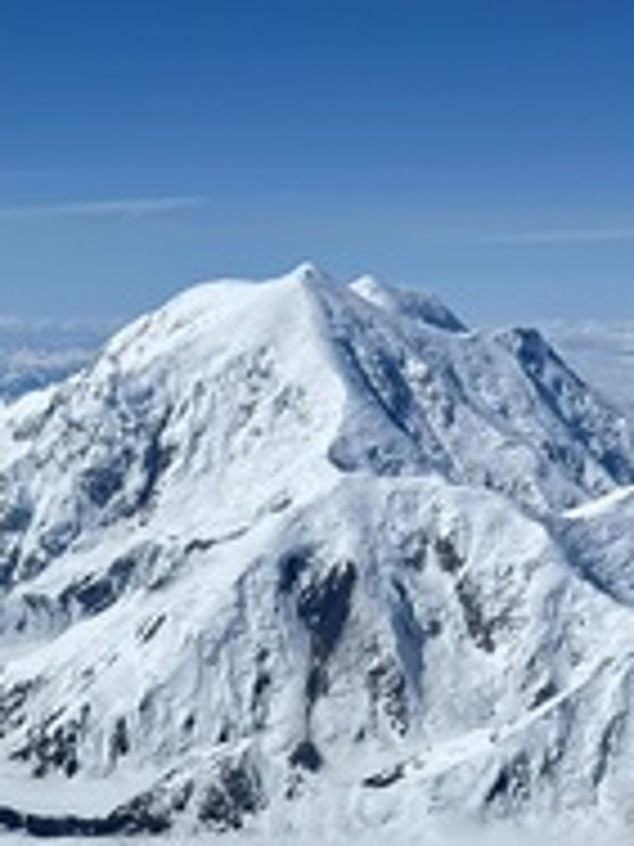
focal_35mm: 72
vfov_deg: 25.4
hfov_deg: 19.3
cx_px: -117
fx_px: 1758
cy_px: 882
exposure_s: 1/19231
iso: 32
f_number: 1.5
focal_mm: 5.7
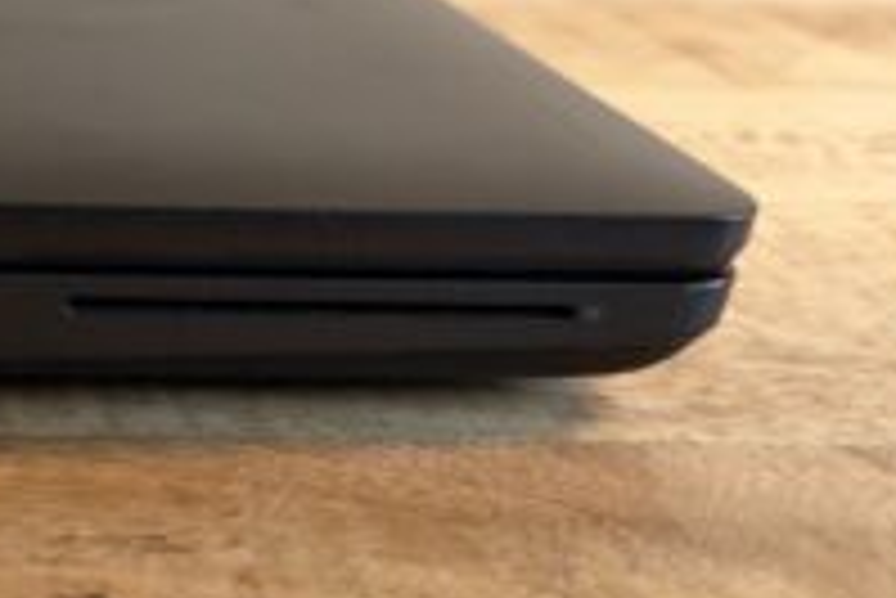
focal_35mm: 72
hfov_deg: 24.3
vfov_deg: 18.9
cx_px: -284
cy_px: 198
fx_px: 1793
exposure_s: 1/50
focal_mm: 6.55
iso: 100
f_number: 1.6
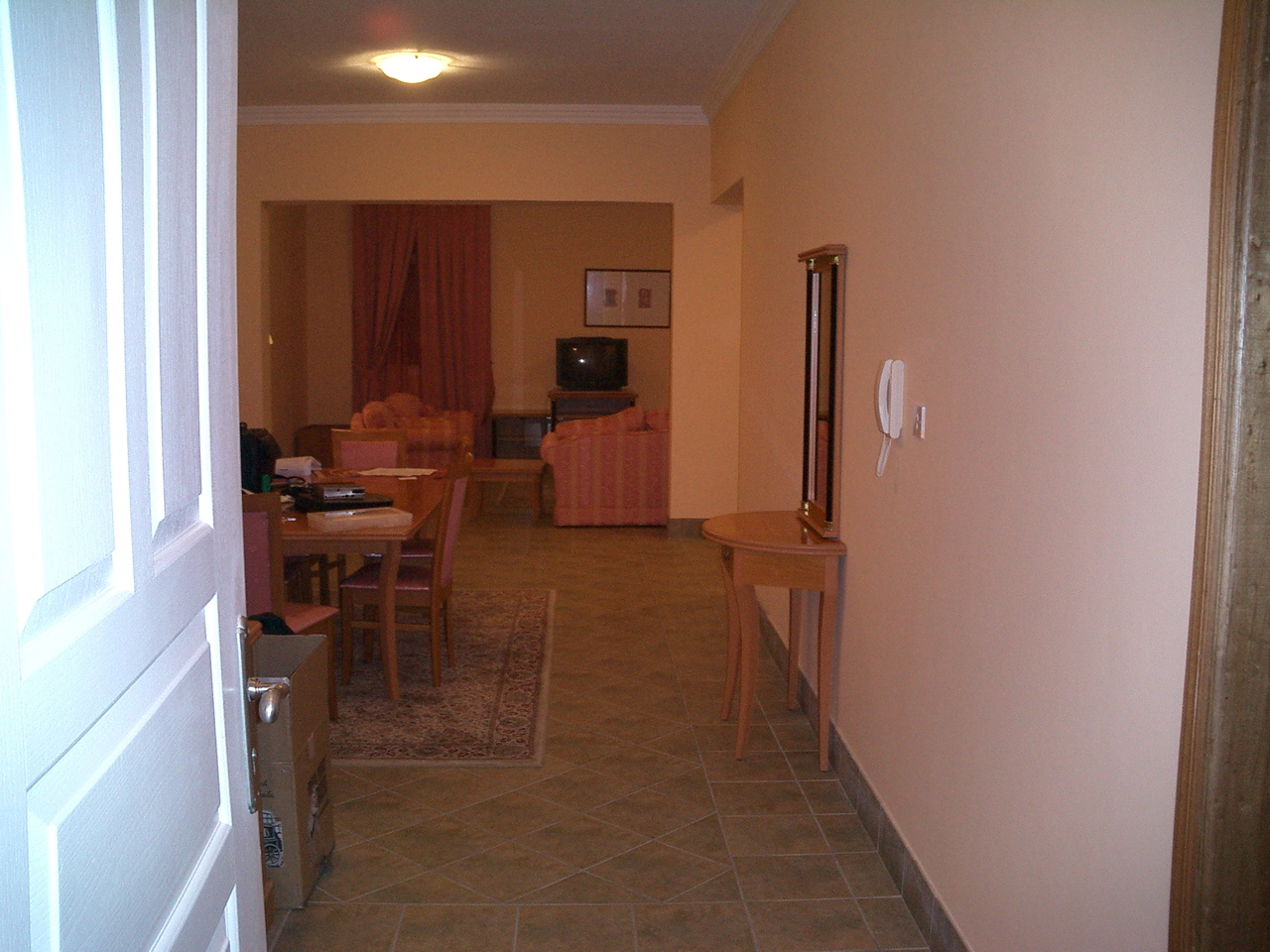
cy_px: 476
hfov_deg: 52.6
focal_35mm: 35
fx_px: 1284
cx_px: 635
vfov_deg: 40.7
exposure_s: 1/40
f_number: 4.2
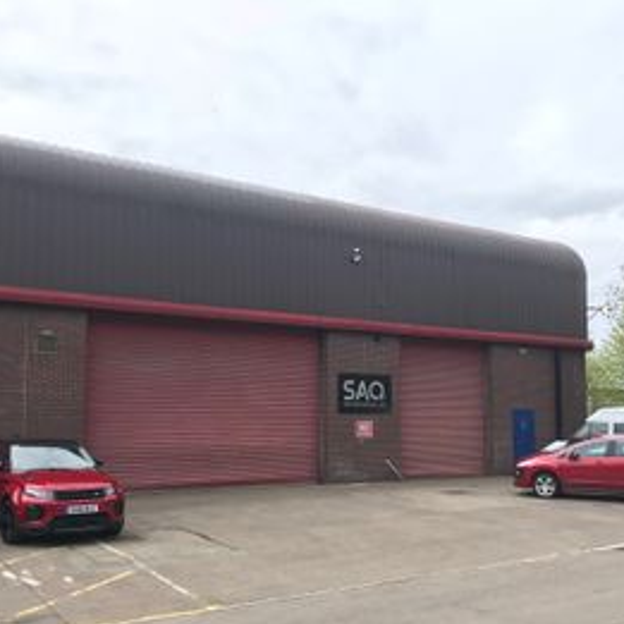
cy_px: 356
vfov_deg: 43.7
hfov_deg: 43.8
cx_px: 344
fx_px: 775
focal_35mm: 38
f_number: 1.8
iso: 20
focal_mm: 3.99
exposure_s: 1/929
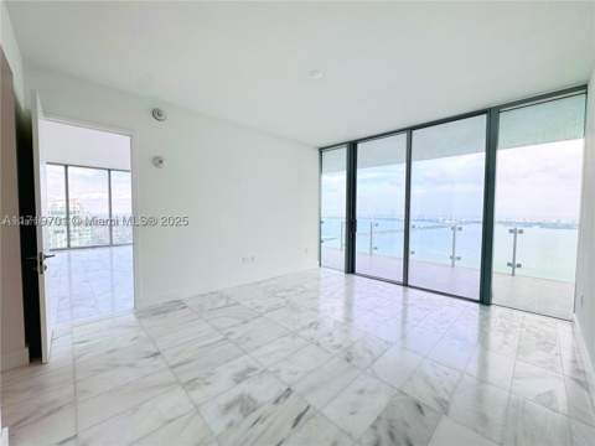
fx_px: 241
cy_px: 223
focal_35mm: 14
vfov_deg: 85.7
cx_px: 298
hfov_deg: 102.1
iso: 40
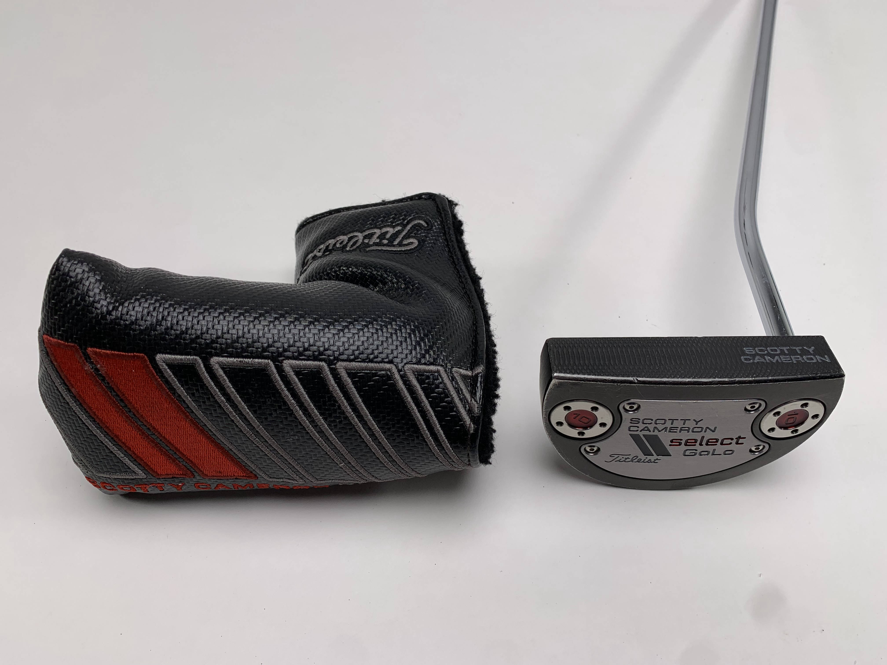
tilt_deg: -50.1
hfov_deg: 67.3
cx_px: 444
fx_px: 666
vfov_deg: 53.1
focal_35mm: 26
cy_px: 332
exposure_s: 1/268
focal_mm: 4.25
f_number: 1.8
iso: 25
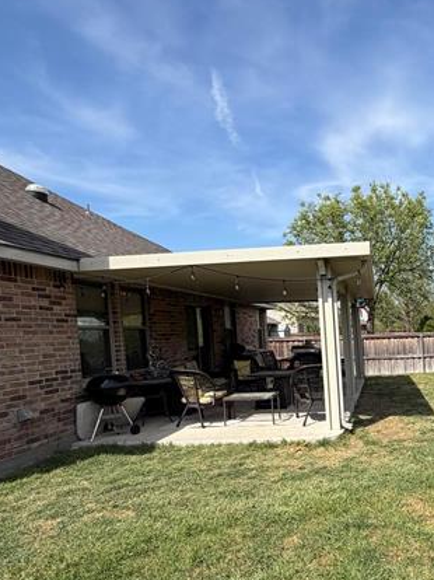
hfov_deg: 49.7
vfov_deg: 66.8
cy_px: 343
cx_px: 350
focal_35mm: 26
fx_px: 435
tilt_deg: -1.4
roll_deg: +3.8
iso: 25
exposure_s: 1/770
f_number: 2.2
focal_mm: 2.22
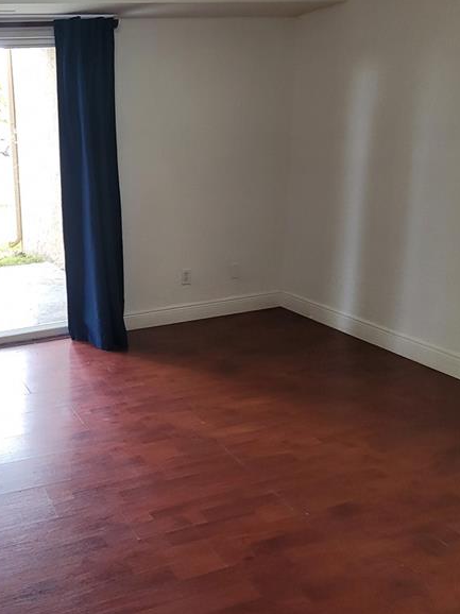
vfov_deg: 64.7
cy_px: 242
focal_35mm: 27
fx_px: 479
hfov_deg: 44.2
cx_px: 6
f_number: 2.2
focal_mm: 2.2
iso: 125
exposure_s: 1/59
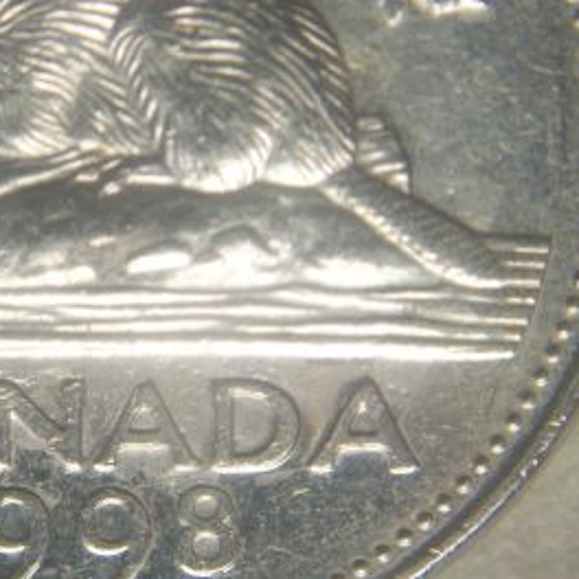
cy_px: 145
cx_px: 136
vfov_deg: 9.1
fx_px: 3652
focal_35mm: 193
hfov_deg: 9.0
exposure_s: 1/125
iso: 108
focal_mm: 17.1
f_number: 5.2
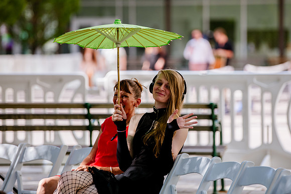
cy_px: 77
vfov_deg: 6.2
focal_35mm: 223
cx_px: 155
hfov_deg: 9.2
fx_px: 1801
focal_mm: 175
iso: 200
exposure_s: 1/1000
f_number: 2.8
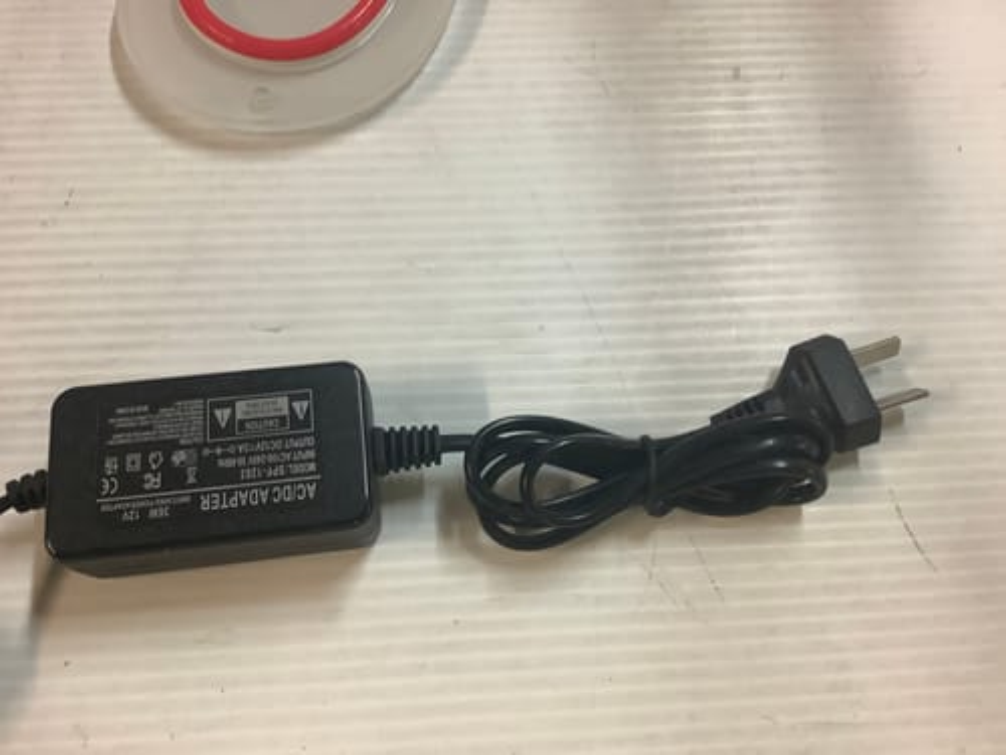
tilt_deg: -67.8
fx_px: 901
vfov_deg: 45.4
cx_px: 503
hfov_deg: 58.4
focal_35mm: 31
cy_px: 378
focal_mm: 3.3
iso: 160
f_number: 2.4
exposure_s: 1/50
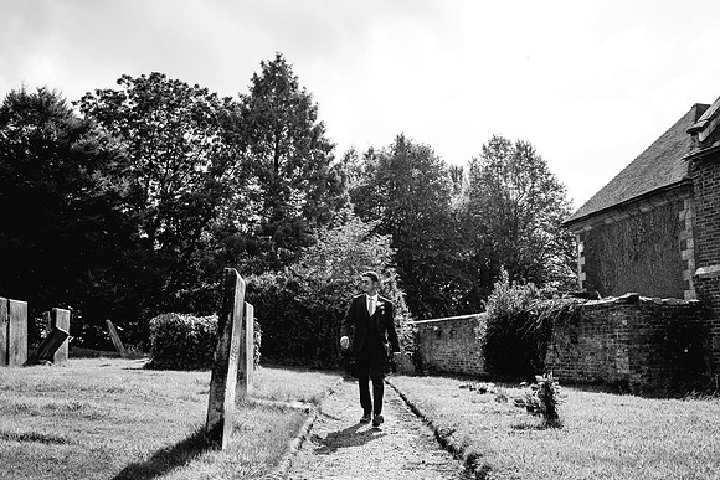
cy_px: 240
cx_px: 361
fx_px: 720
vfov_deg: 36.9
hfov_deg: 53.1
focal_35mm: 36
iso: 125
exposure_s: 1/500
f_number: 5
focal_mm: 35
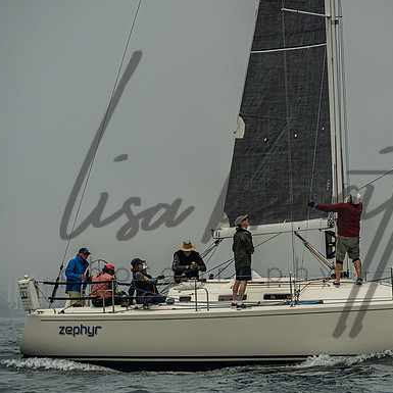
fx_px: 4008
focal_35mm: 312
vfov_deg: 5.6
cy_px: 196
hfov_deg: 5.6
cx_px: 228
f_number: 6.3
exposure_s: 1/4000
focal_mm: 200
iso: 400
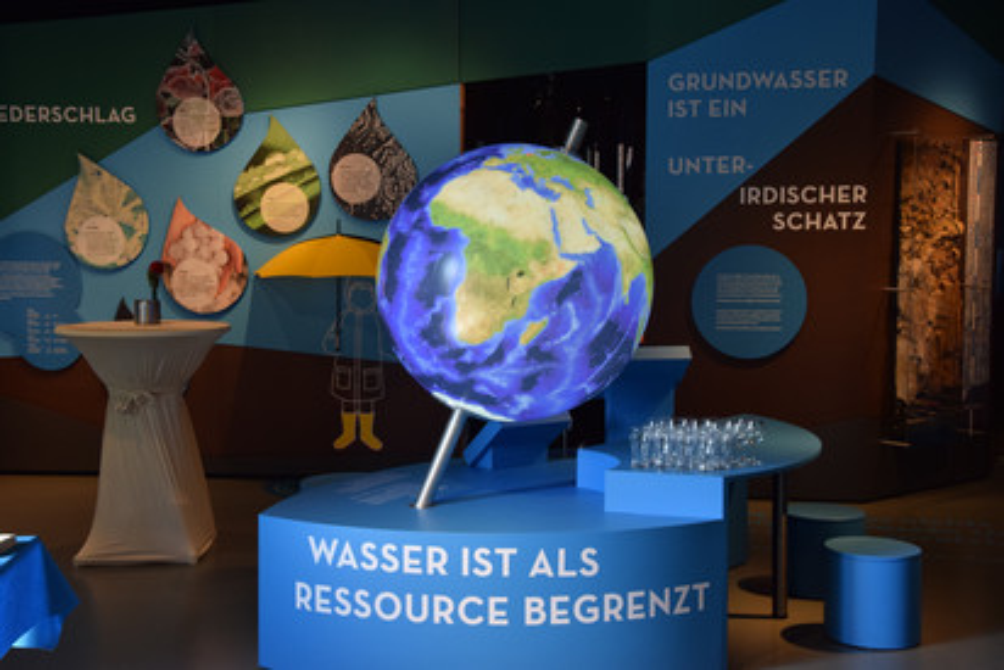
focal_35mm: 51
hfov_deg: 38.9
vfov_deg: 26.5
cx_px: 502
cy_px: 335
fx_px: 1423
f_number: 8
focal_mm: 34
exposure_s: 1/60
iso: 720
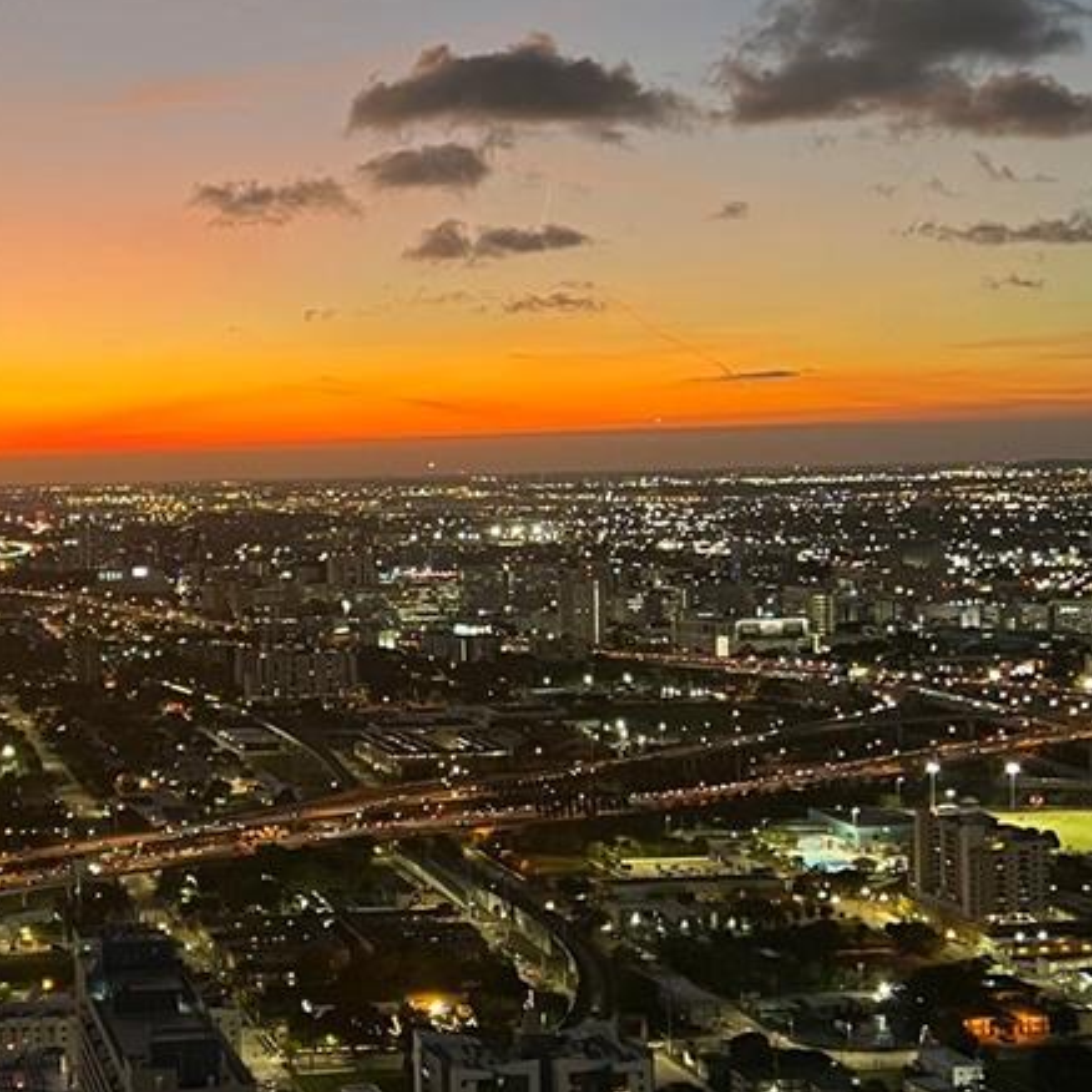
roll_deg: +1.5
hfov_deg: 26.4
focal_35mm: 63
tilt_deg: +0.4
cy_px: 521
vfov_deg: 27.3
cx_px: 107
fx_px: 2248
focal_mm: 5.7
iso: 320
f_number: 1.5
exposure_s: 1/60
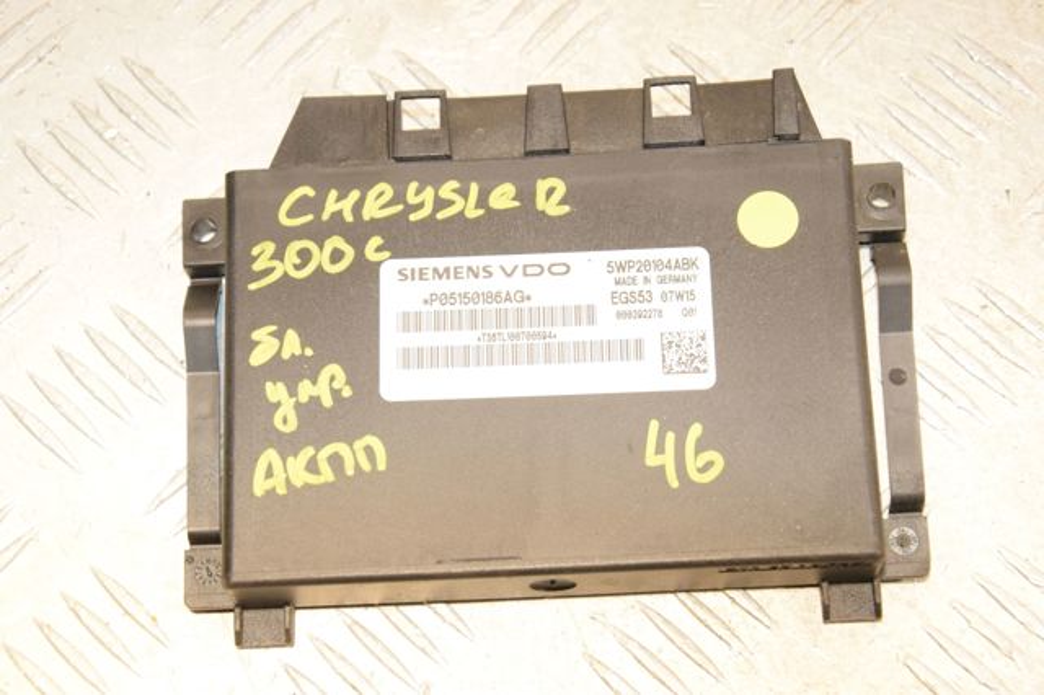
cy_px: 348
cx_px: 522
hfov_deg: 27.0
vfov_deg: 18.2
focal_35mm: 75
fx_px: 2174
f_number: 5.6
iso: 1600
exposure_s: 1/200
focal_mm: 50
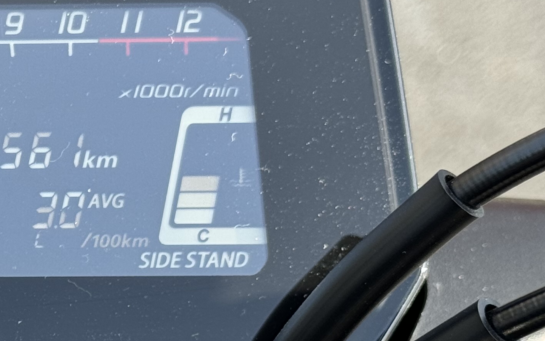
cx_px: -74
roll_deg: -29.8
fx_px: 2153
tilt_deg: -43.8
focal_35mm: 145
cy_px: 239
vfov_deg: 9.0
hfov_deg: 14.1
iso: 64
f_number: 1.78
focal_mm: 6.76
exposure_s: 1/481
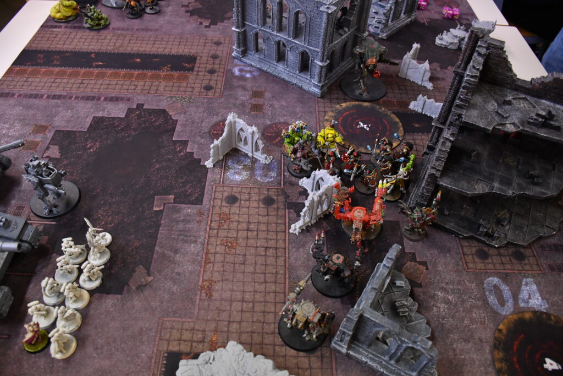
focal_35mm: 27
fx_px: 422
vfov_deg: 47.9
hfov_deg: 67.4
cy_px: 188
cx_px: 282
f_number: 3.5
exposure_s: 1/200
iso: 2000
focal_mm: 18
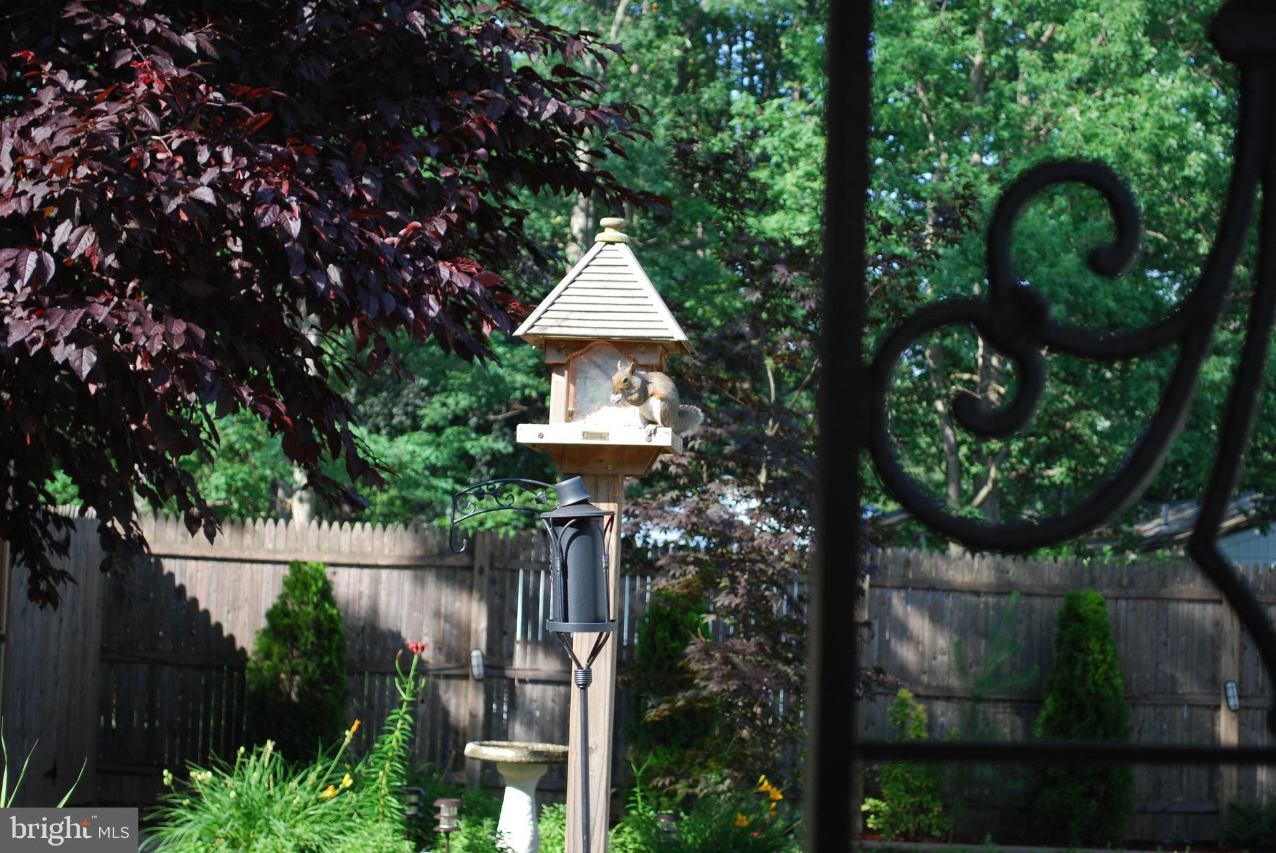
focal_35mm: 82
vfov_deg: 16.6
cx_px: 638
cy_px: 426
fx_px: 2927
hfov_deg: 24.6
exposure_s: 1/125
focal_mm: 55
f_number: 5.6
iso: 180
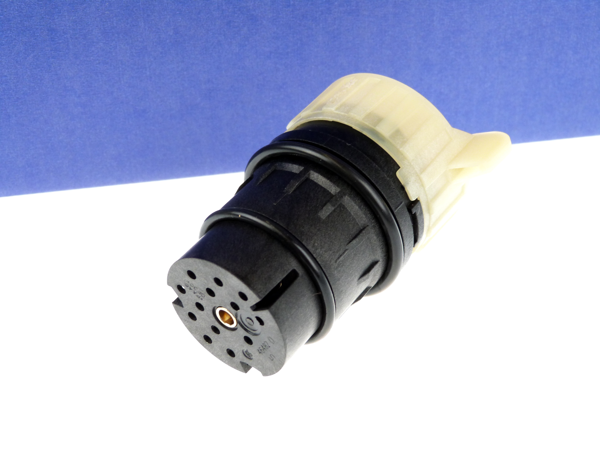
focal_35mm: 64
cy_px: 225
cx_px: 300
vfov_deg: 22.9
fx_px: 1109
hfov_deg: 30.3
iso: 250
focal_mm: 11.6
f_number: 3.3
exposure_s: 1/125
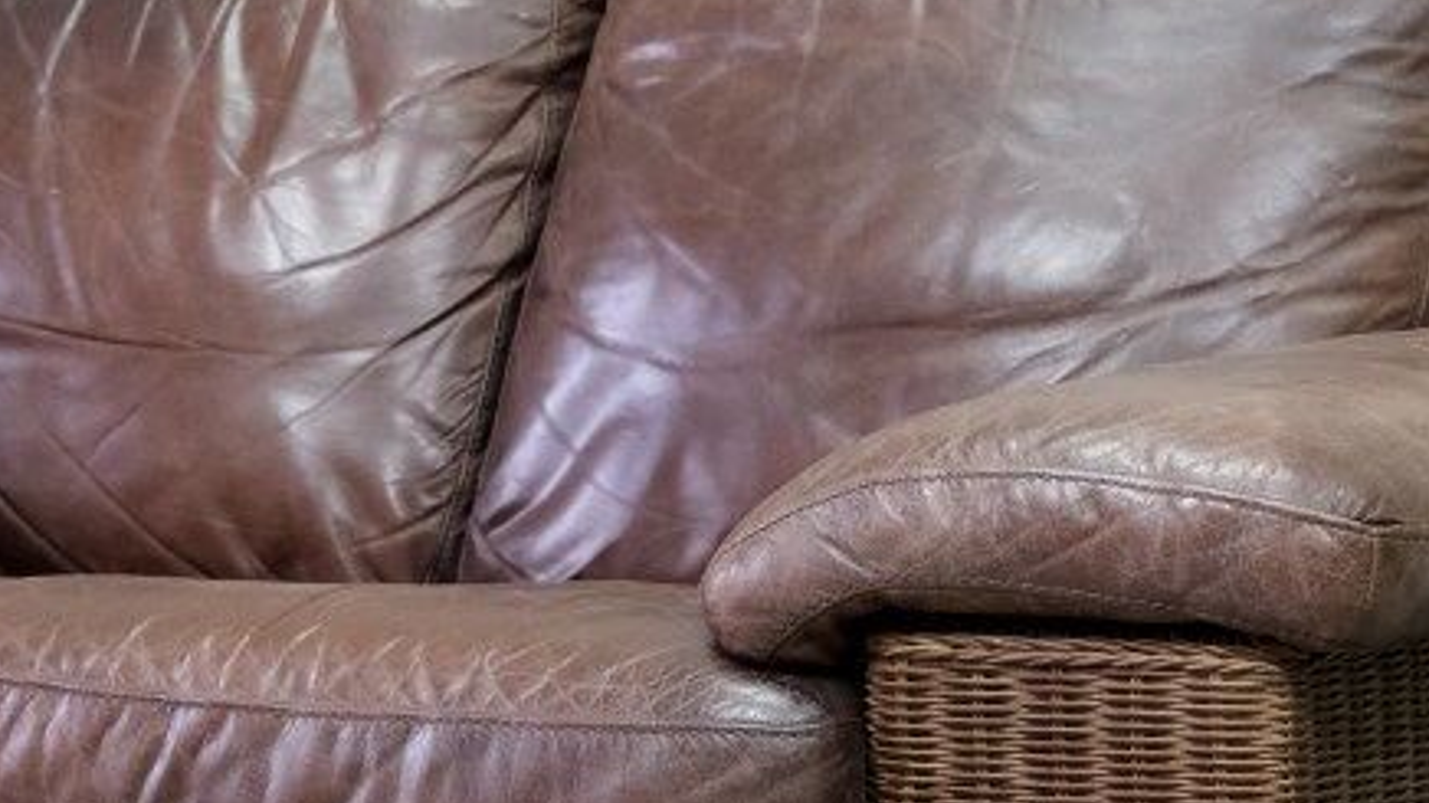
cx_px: 475
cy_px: 429
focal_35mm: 113
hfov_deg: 18.9
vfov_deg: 10.7
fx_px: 4281
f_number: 4
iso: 2500
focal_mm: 24.7
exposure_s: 1/38
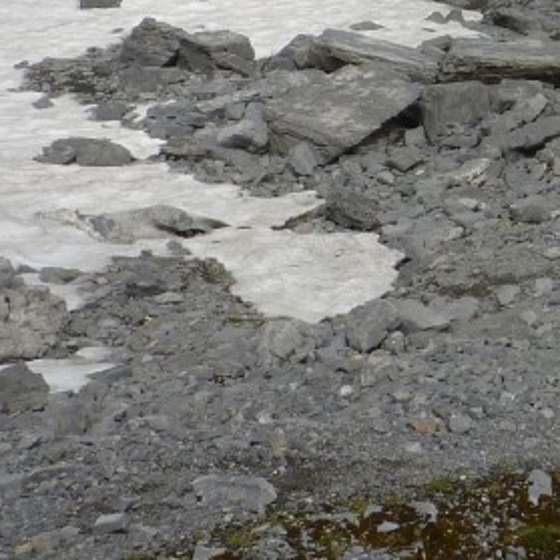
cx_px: 783
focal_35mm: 81
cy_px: -10
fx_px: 1483
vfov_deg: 20.6
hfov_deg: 19.3
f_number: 5.6
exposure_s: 1/800
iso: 80
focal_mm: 4.1
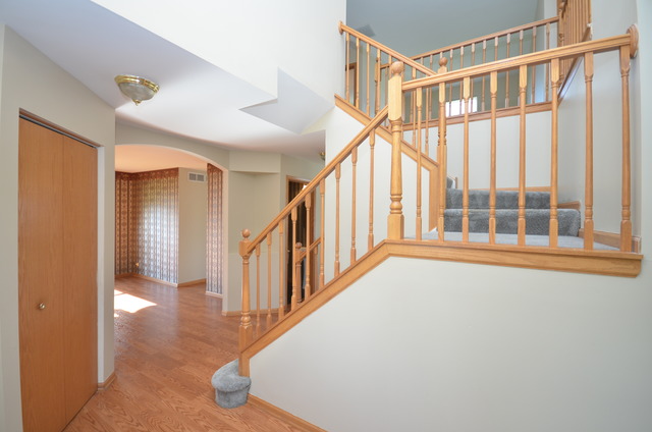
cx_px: 326
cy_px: 216
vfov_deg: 77.1
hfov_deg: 100.5
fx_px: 271
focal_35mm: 15
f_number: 4
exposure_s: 1/60
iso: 400
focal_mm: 10
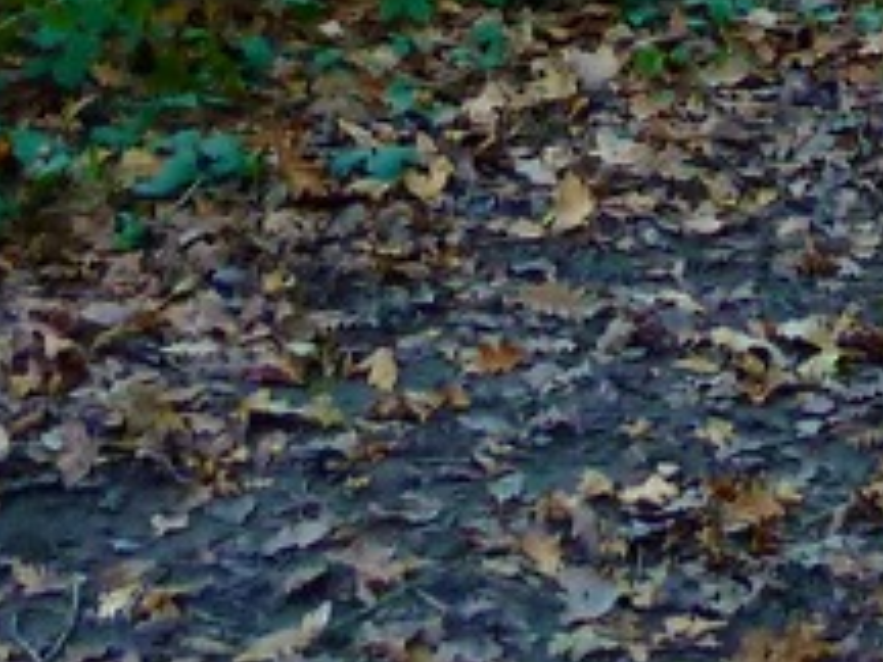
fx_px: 3775
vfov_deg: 8.7
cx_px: 936
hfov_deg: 13.1
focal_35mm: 148
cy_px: -1148
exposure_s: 1/30
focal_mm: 4.1
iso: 125
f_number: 3.3
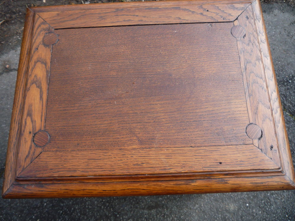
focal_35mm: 30
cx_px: 148
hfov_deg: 60.0
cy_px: 110
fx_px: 256
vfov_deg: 46.8
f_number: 4
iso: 100
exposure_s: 1/125
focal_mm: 5.2
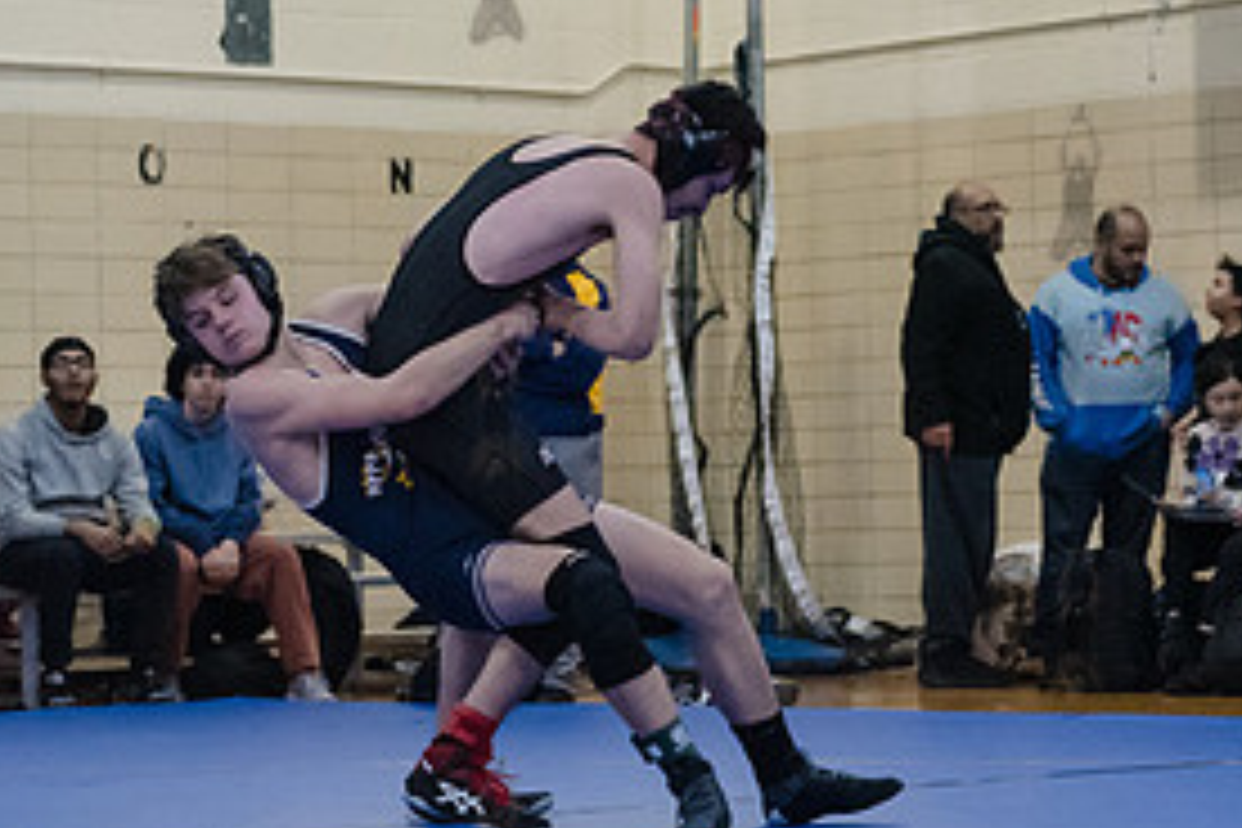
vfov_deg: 9.3
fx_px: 5071
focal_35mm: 147
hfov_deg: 14.0
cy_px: 398
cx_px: 495
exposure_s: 1/400
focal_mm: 70
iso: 8000
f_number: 3.2
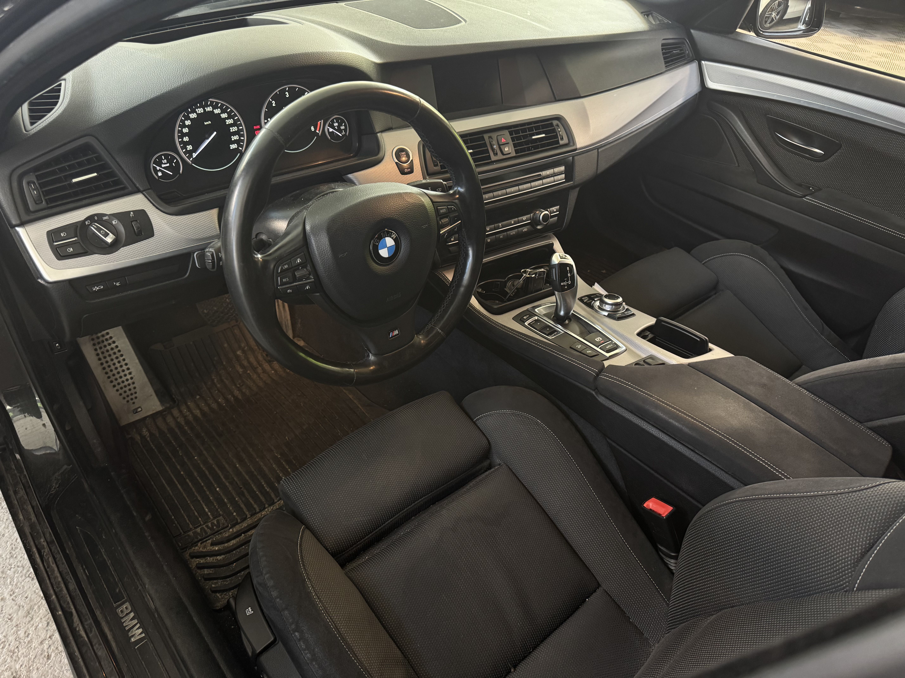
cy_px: 339
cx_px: 452
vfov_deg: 56.8
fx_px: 627
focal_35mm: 24
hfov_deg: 71.6
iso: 320
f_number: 1.78
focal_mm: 6.76
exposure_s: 1/50
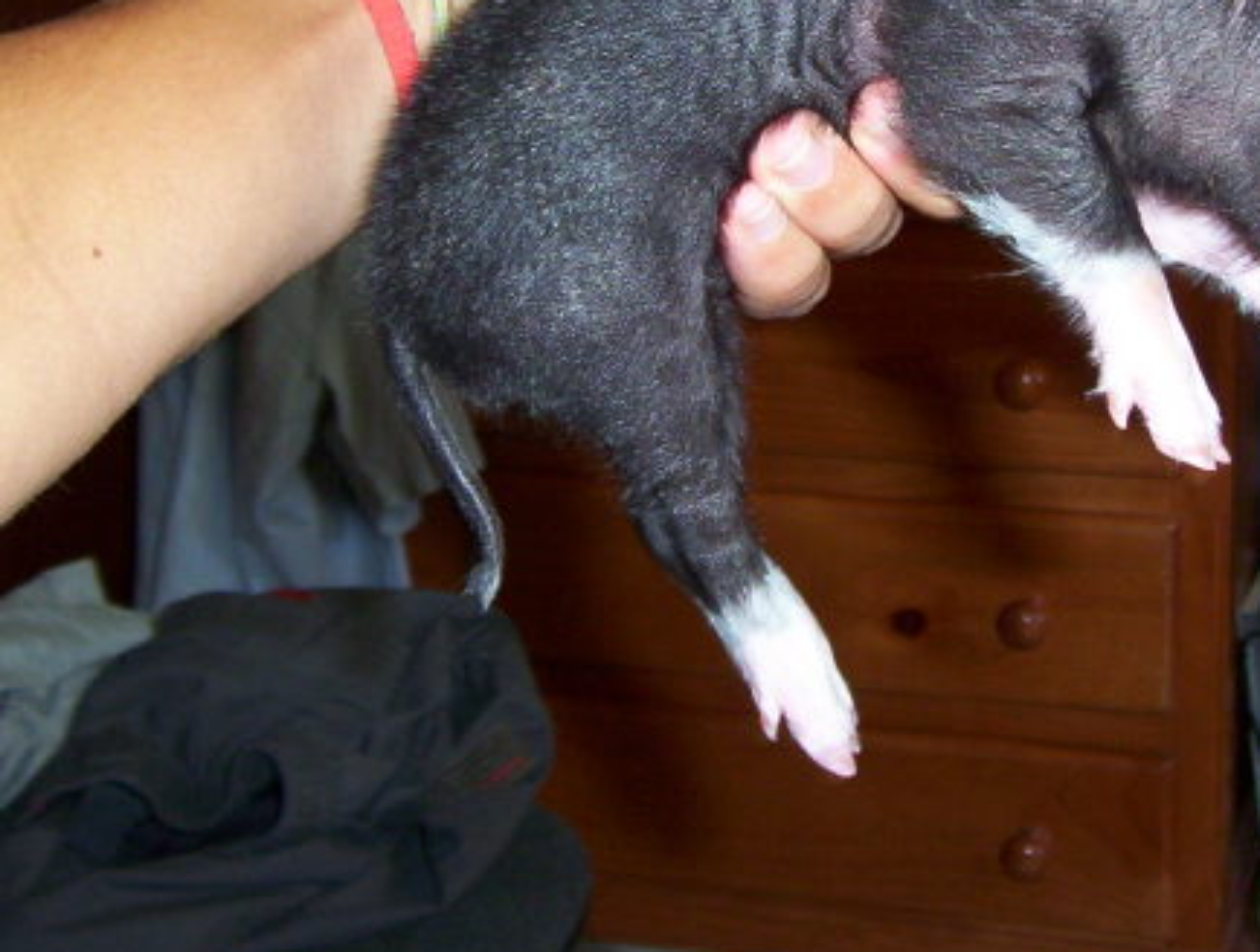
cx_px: 970
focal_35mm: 58
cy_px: 200
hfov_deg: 32.4
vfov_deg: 25.0
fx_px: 2117
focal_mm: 5.54
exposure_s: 1/30
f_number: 2.76
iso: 140
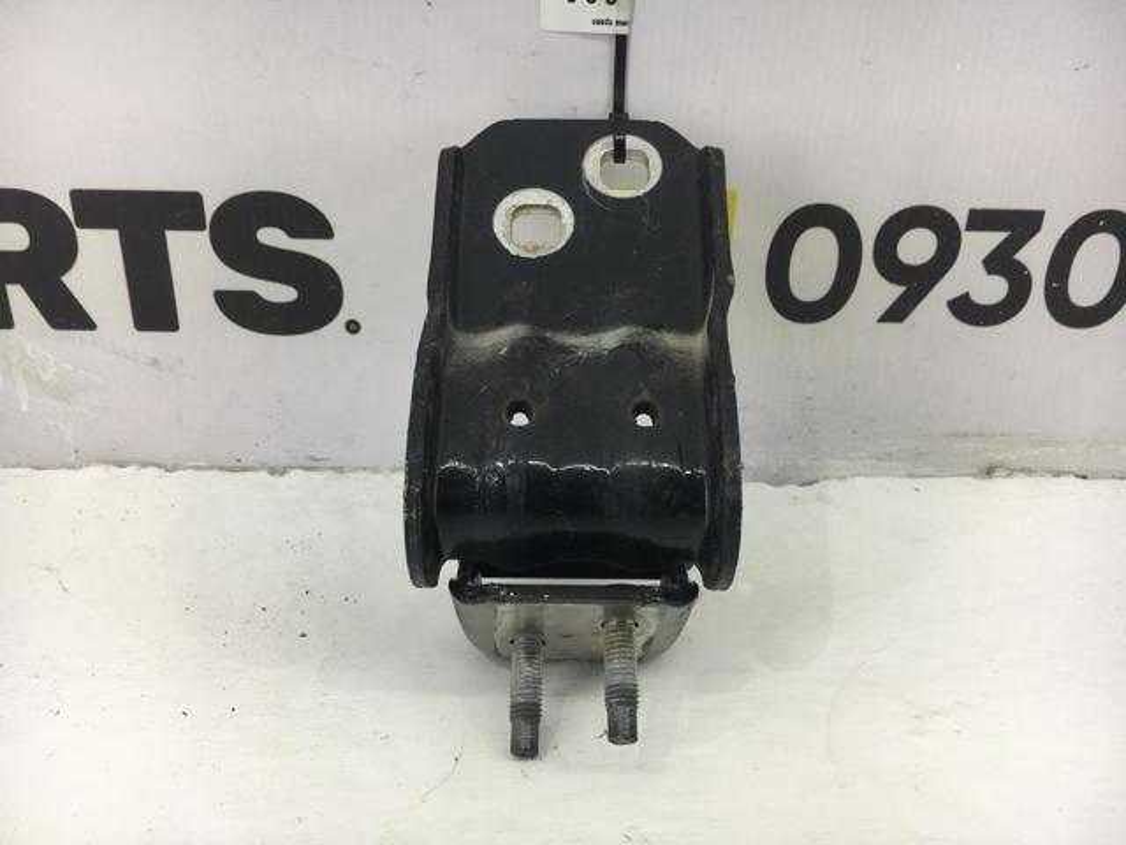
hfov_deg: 61.7
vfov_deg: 48.2
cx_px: 563
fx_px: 943
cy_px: 422
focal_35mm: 29
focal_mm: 4.15
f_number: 2.2
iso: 25
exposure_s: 1/50
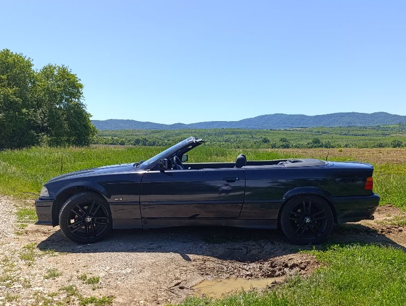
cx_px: 229
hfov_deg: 58.1
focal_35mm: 31
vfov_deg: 45.5
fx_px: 364
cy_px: 156
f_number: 1.6
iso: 50
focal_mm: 6.14
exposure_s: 1/546
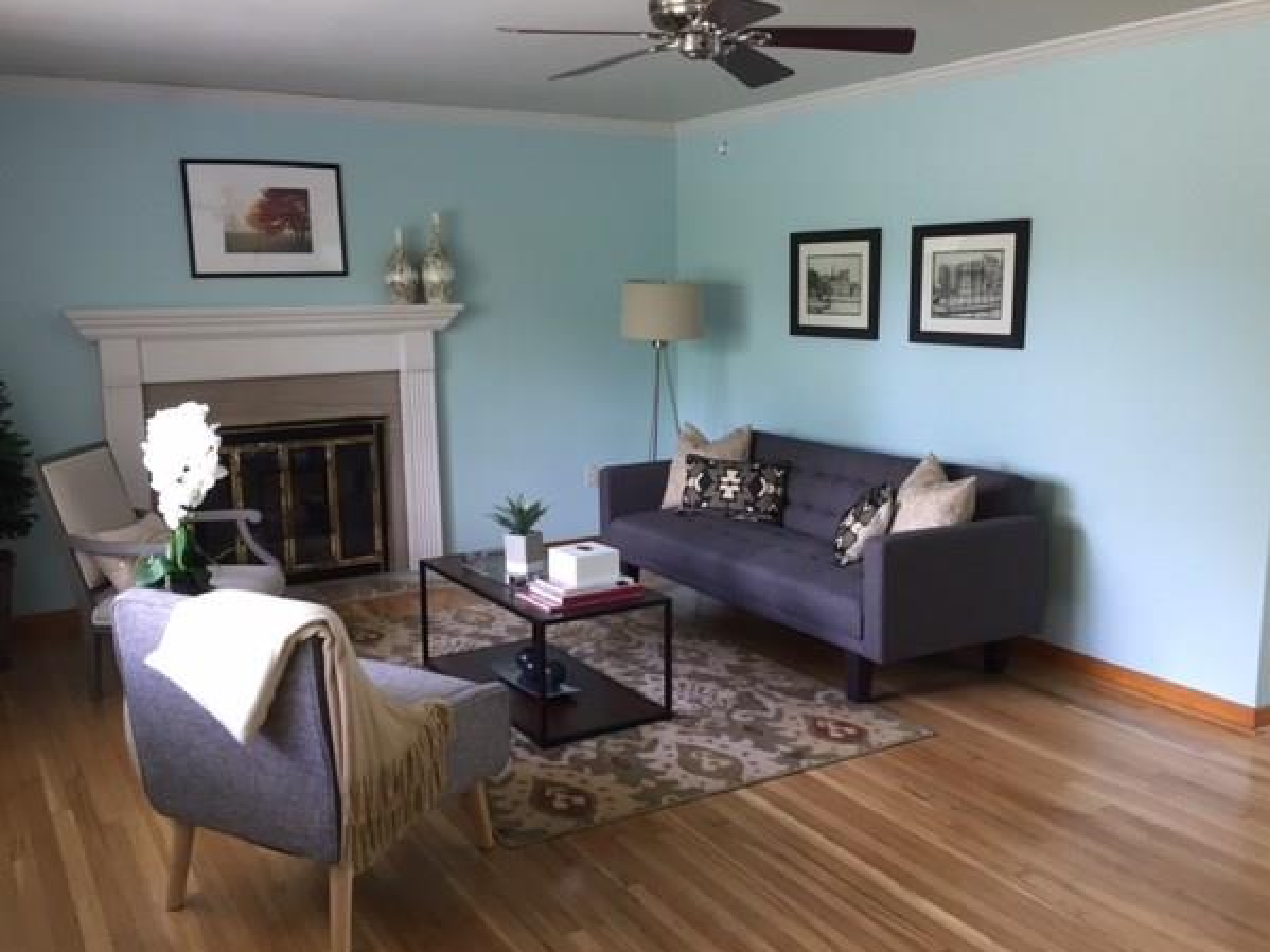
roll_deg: +0.8
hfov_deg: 58.3
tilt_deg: -9.0
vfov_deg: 45.4
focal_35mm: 31
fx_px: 1137
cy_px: 488
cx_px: 611
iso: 64
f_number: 2.2
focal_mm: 4.15
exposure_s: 1/30
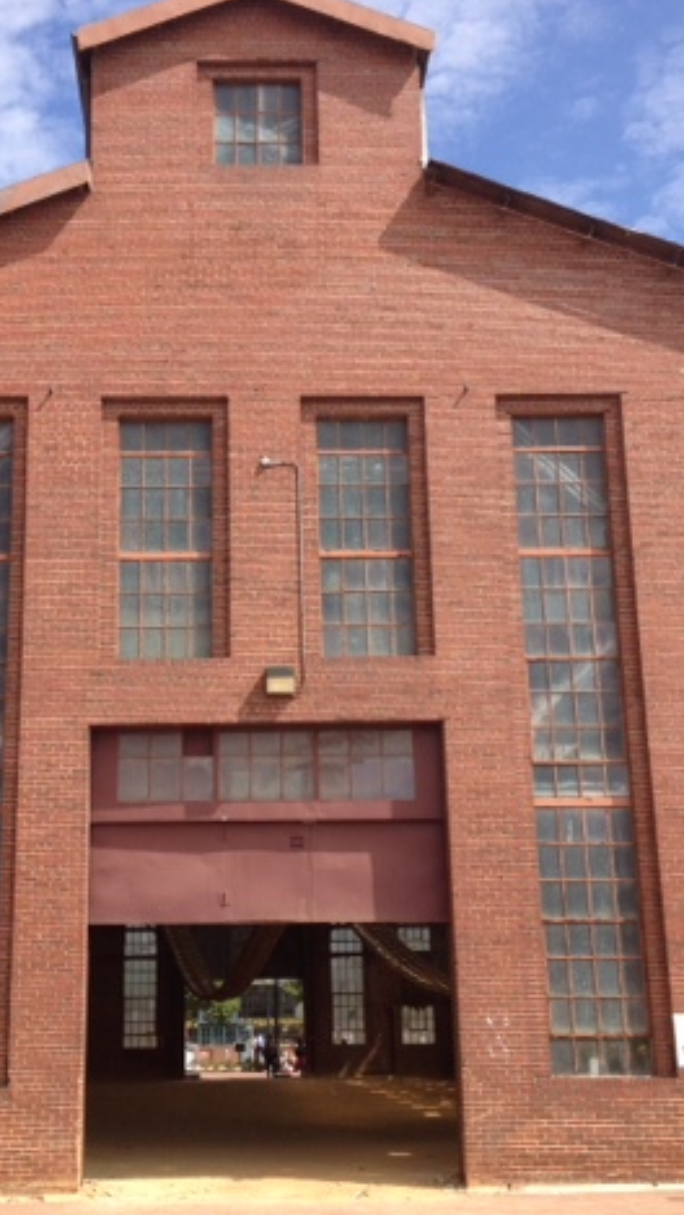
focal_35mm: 52
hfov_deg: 23.0
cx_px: 262
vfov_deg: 39.9
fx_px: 1676
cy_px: 598
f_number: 2.4
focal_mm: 4.28
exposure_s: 1/1381
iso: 50
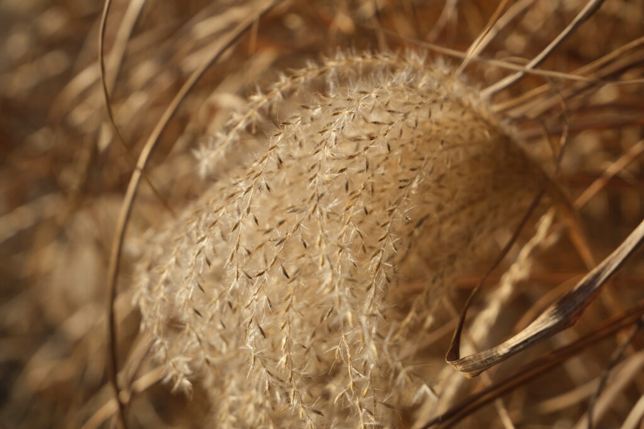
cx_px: 322
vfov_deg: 20.0
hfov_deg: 29.7
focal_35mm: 68
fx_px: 1217
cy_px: 214
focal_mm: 45
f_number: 5.6
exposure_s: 1/450
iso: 160
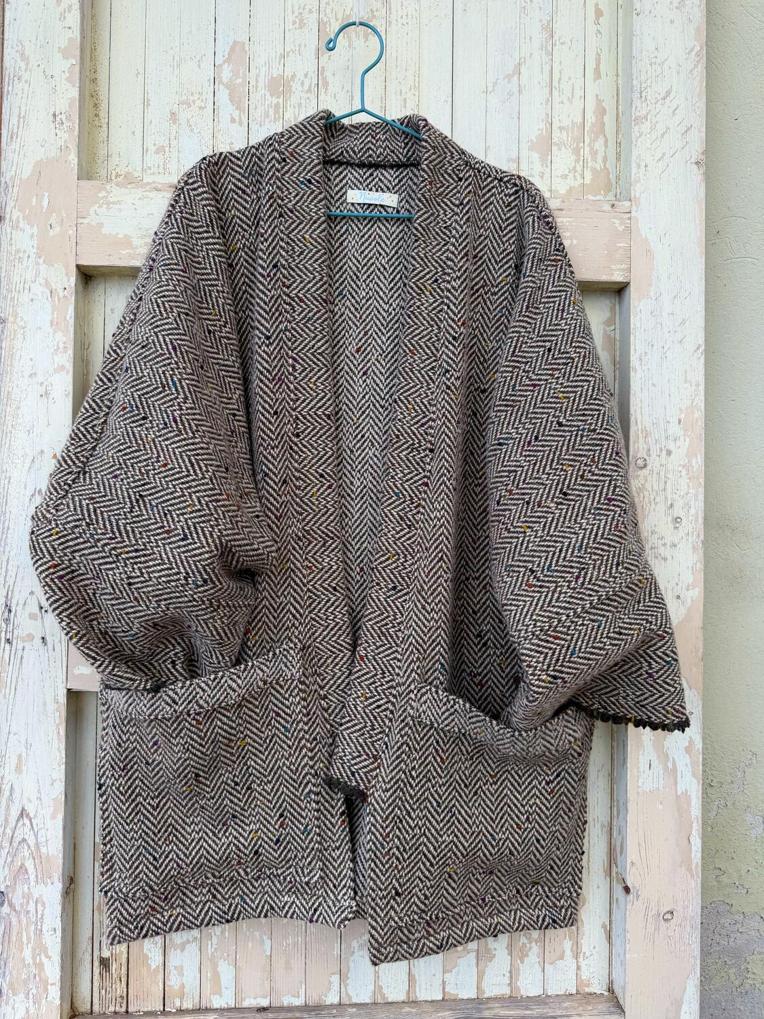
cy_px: 510
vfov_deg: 71.6
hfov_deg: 56.8
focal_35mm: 24
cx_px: 382
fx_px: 706
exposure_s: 1/637
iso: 80
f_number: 1.78
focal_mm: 6.76
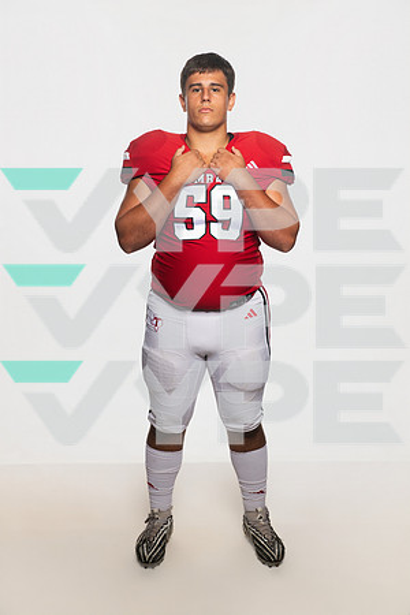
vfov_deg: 41.1
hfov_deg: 28.1
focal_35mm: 48
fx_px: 820
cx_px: 205
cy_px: 308
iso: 500
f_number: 6.3
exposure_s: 1/200
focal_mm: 48
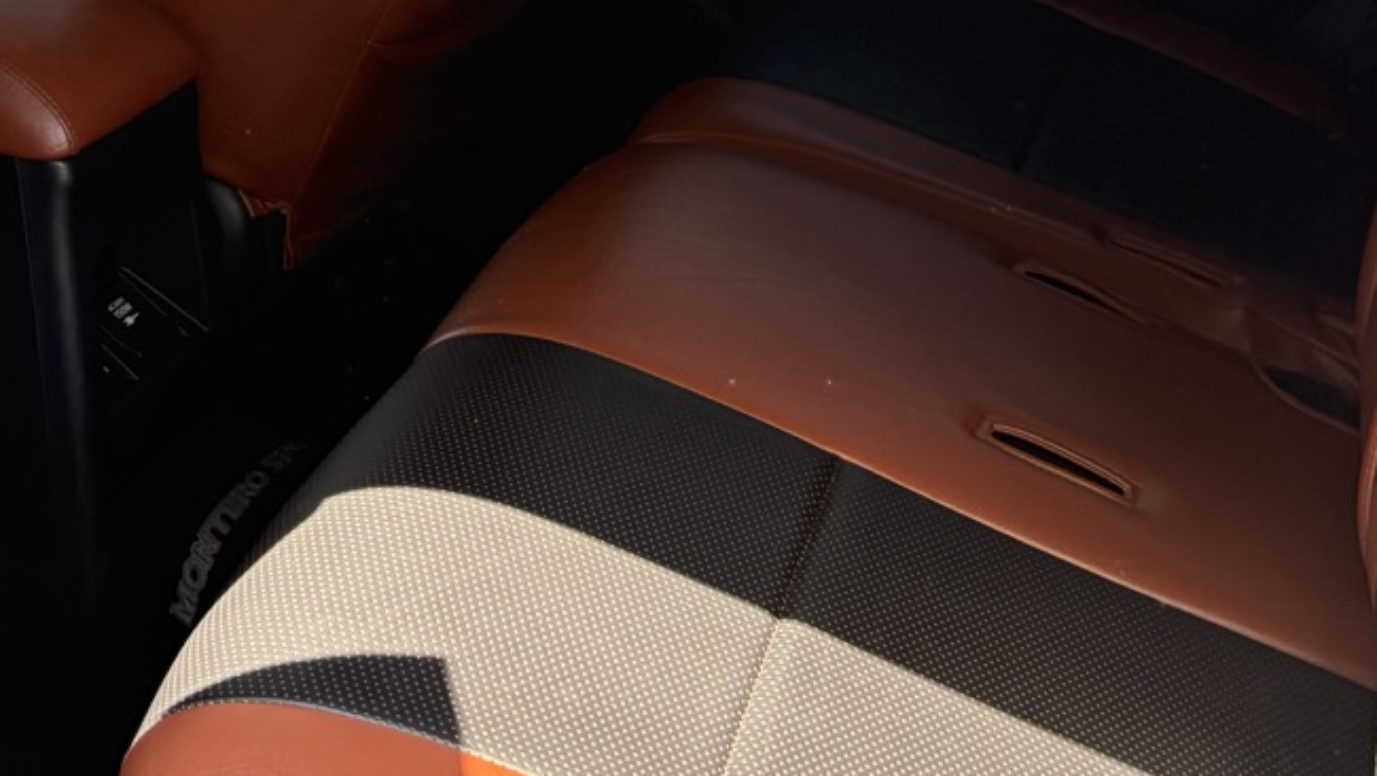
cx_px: 405
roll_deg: -2.0
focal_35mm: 61
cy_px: -78
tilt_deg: -16.0
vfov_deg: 19.0
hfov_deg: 33.9
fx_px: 2228
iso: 125
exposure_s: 1/148
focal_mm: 5.96
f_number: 1.6
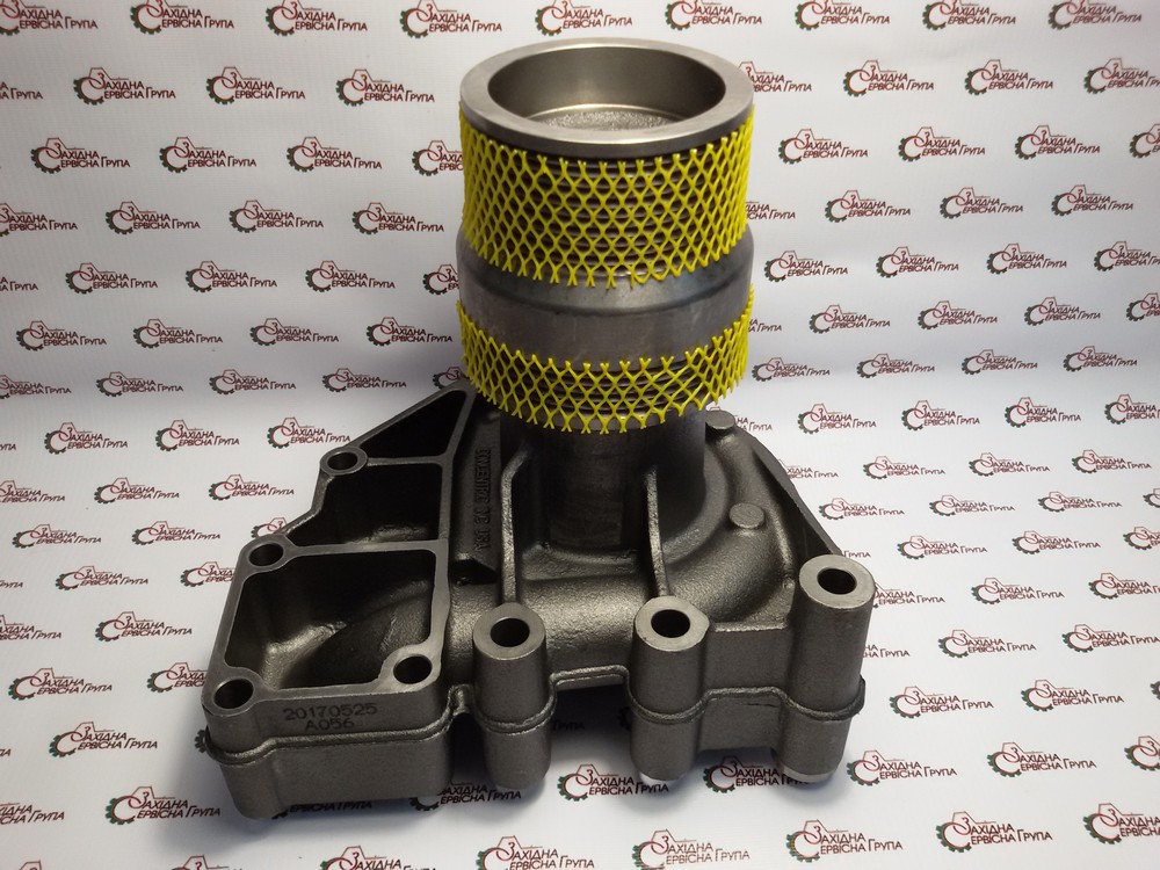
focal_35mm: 31
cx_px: 580
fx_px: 1039
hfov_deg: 58.4
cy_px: 435
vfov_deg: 45.4
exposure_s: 1/50
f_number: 2.4
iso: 50
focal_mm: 2.93
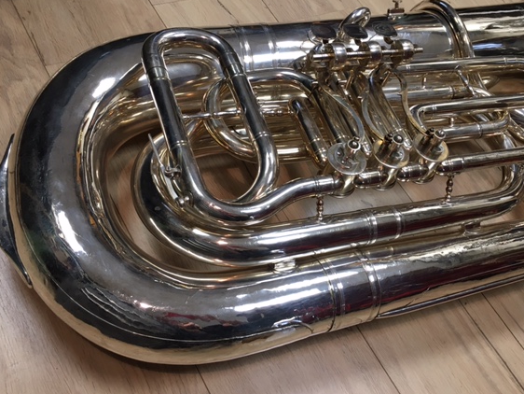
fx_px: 500
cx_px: 291
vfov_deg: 43.0
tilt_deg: -53.1
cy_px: 184
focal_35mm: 33
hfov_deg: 55.2
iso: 80
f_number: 2.2
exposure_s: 1/33
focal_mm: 4.15
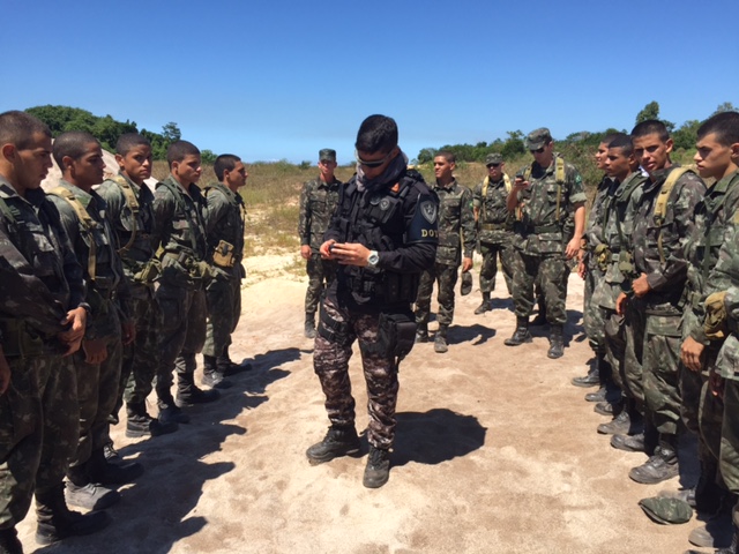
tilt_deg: -11.2
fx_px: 619
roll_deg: -1.8
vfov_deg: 48.2
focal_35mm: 29
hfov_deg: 61.7
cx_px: 370
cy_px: 277
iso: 32
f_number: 2.2
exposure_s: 1/1522
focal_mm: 4.15
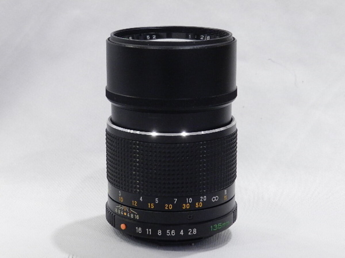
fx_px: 837
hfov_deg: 23.3
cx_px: 172
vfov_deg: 17.6
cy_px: 129
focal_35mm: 84
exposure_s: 1/60
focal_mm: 14.9
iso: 800
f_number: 4.4
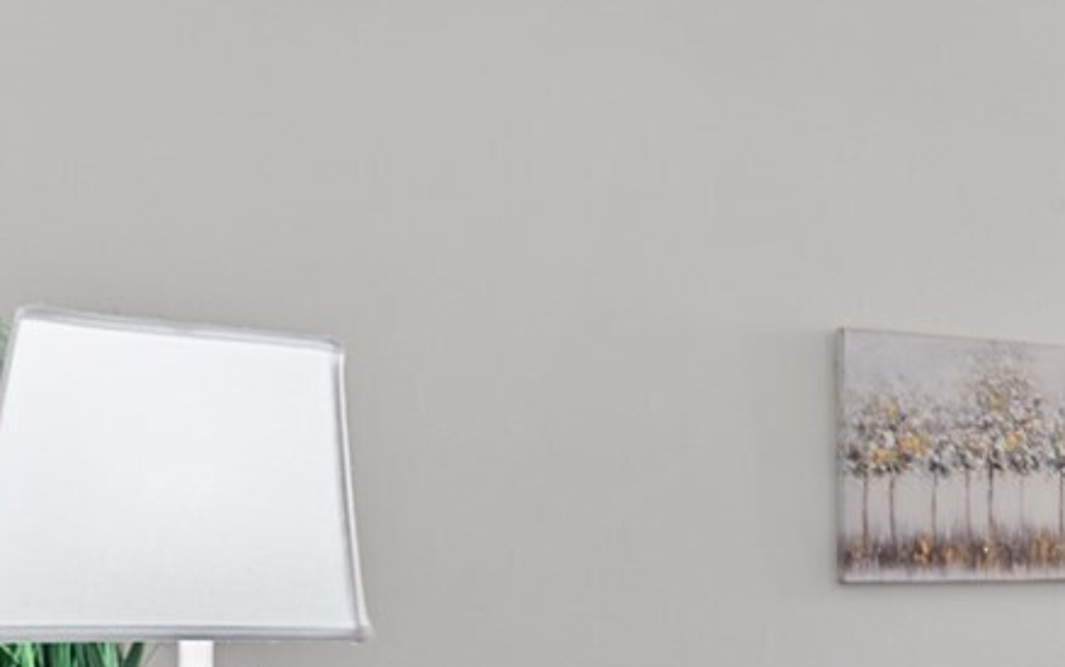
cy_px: 560
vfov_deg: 21.7
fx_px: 1714
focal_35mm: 59
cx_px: 1844
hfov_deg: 22.7
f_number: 5.6
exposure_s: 1.3
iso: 100
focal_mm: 10
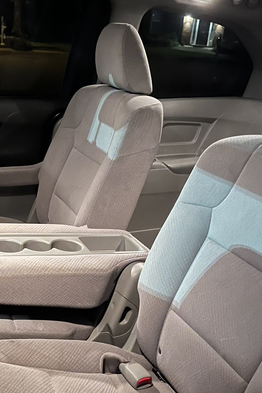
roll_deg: -3.9
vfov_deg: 42.2
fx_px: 502
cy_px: 261
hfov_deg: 29.1
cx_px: 88
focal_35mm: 46
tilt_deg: -28.2
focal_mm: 5.1
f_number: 1.6
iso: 1000
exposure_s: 1/9
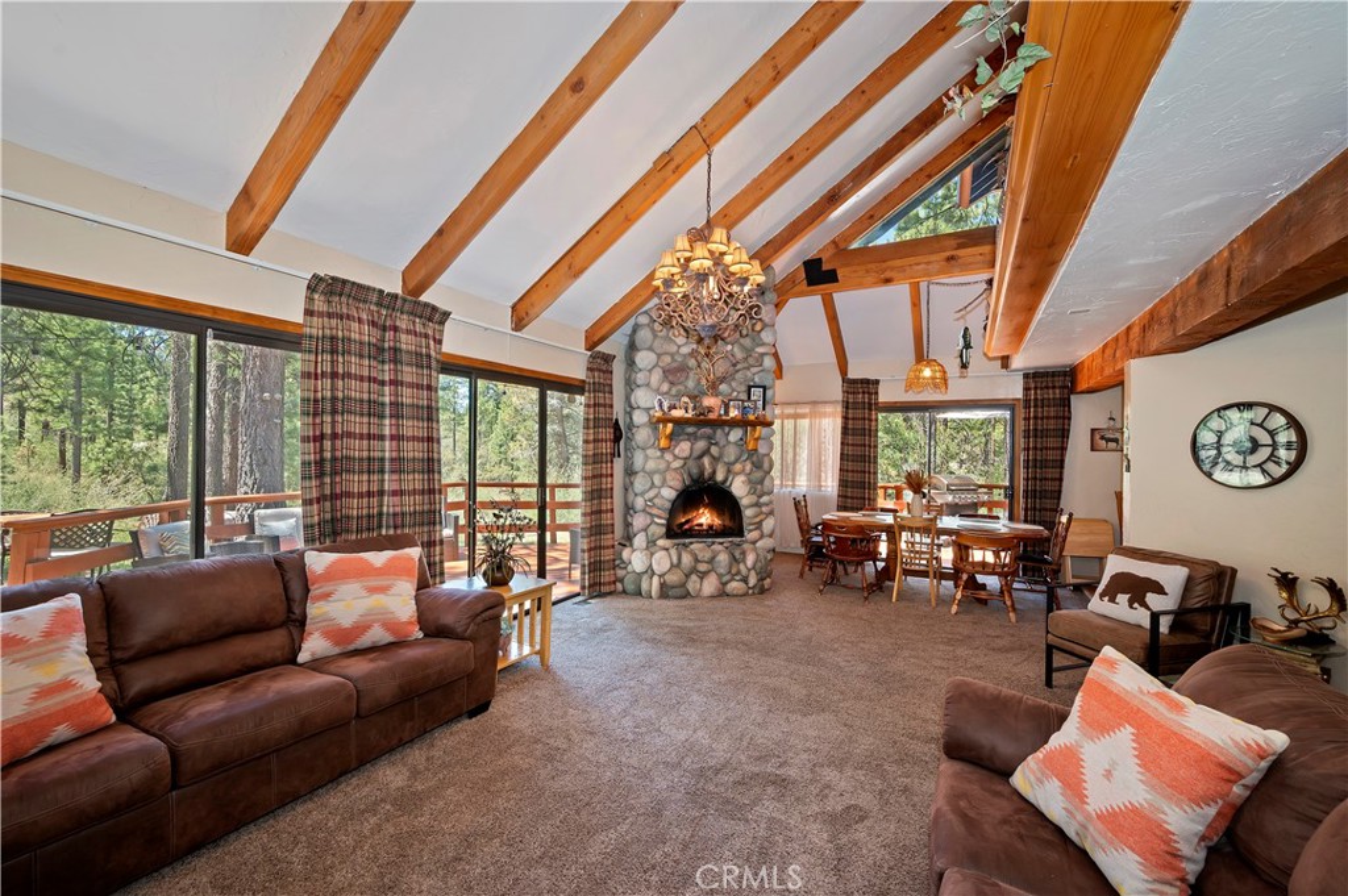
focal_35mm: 14
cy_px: 448
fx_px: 524
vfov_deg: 81.1
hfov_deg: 104.3
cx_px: 674
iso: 400
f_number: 8
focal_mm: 14
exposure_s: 1/20
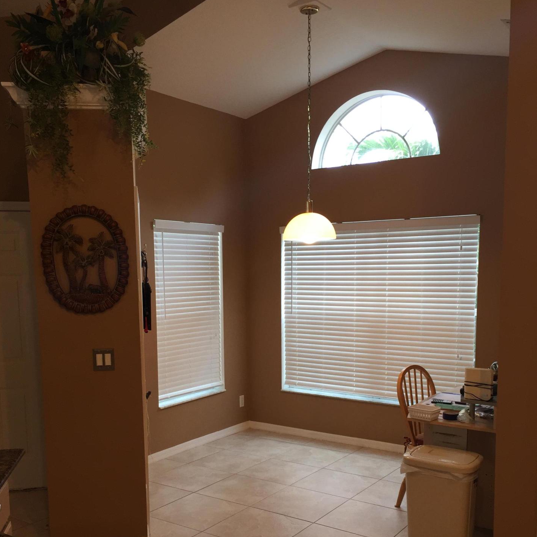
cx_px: 255
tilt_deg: -6.8
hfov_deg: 46.0
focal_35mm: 36
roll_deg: +0.2
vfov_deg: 45.5
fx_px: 632
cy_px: 350
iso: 64
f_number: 2.2
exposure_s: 1/30
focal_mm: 4.15
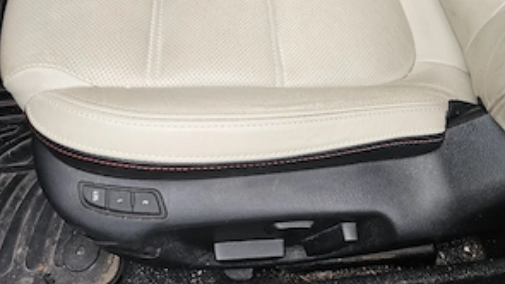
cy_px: -51
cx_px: 250
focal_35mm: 34
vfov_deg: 30.0
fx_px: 455
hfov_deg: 58.0
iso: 100
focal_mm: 5.4
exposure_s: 1/101
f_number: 1.8
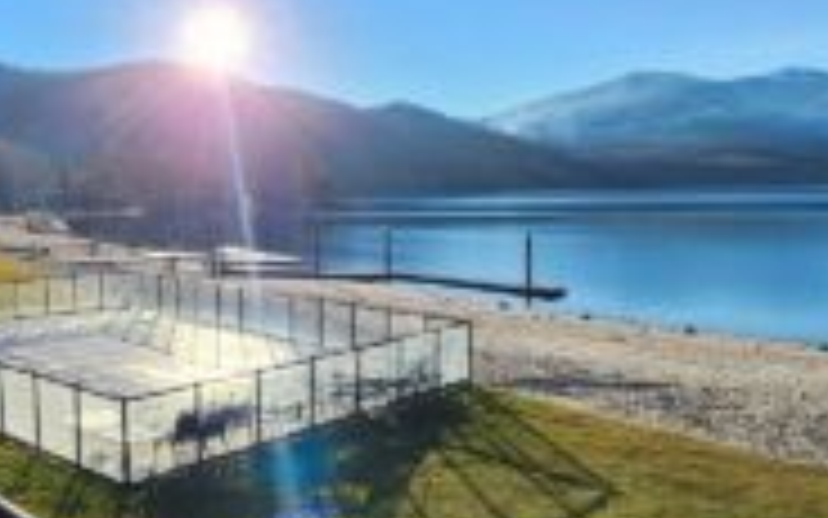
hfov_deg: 61.1
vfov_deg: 41.8
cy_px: 252
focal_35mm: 30
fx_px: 677
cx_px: 266
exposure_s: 1/1904
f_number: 2.2
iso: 50
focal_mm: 2.2
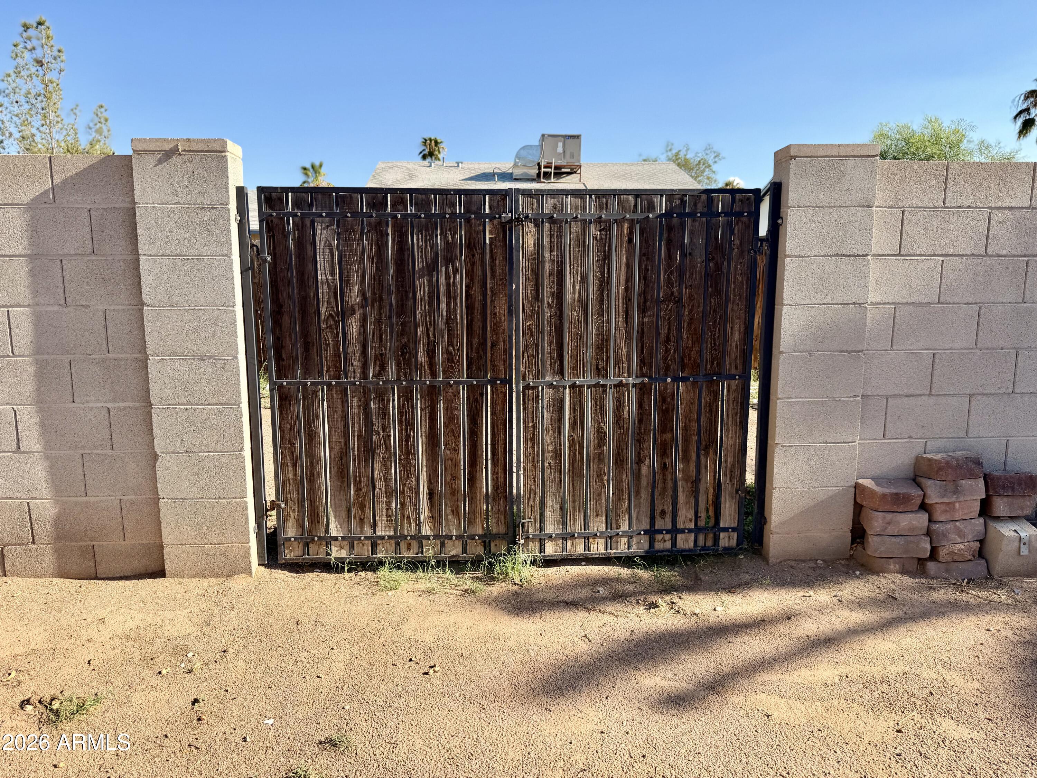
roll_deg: +0.3
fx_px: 719
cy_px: 389
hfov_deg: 71.6
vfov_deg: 56.8
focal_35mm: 24
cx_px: 518
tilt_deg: -9.8
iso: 80
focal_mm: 6.76
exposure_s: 1/2611
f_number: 1.78
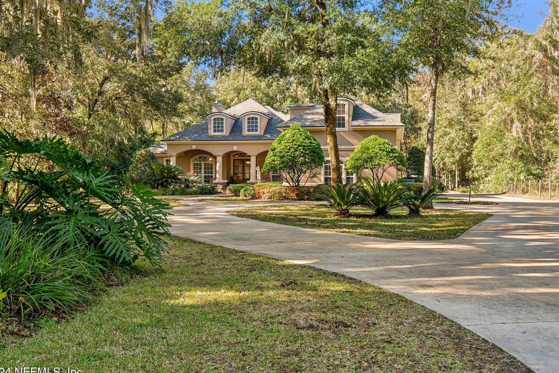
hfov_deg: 48.5
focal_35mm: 40
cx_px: 286
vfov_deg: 33.4
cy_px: 184
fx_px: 621
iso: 400
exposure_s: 1/50
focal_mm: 24
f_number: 8
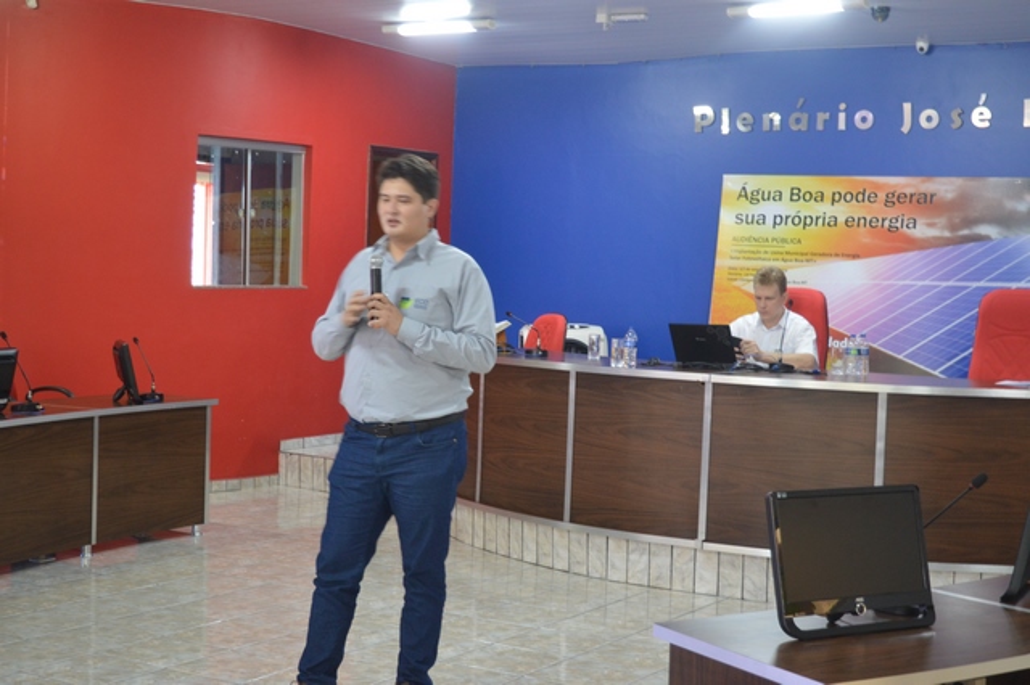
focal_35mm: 57
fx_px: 1630
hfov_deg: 35.1
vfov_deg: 23.8
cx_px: 515
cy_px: 342
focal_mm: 38
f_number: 4.8
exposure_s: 1/15
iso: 1000
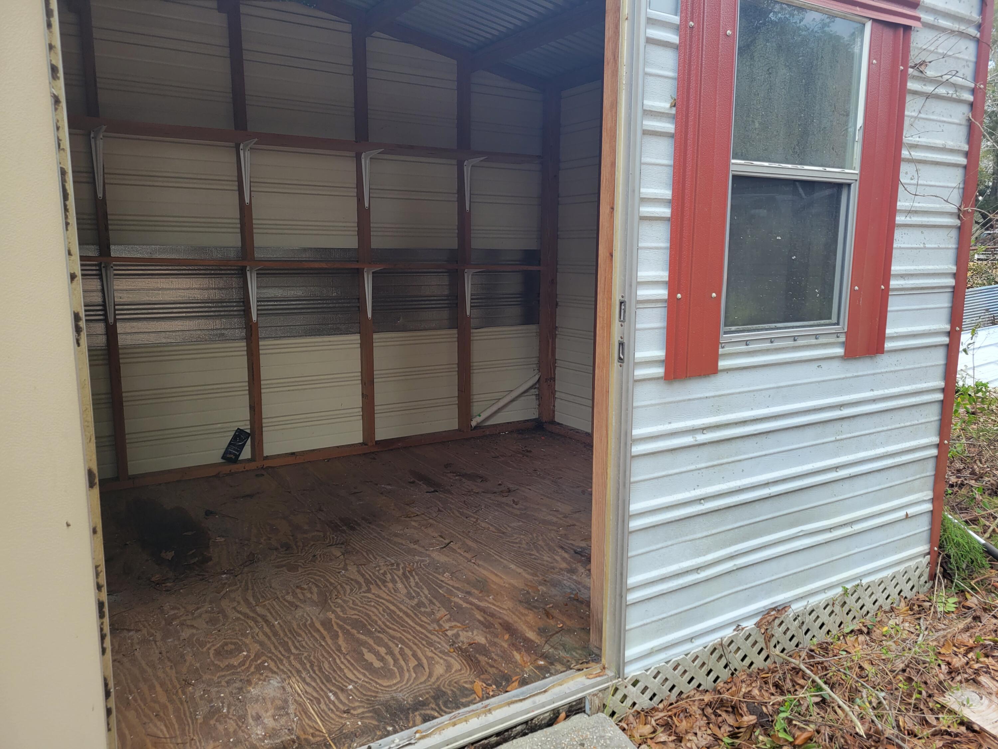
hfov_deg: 67.3
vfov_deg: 53.1
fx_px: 750
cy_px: 374
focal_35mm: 26
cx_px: 499
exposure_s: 1/212
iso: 40
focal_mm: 5.4
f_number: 1.8
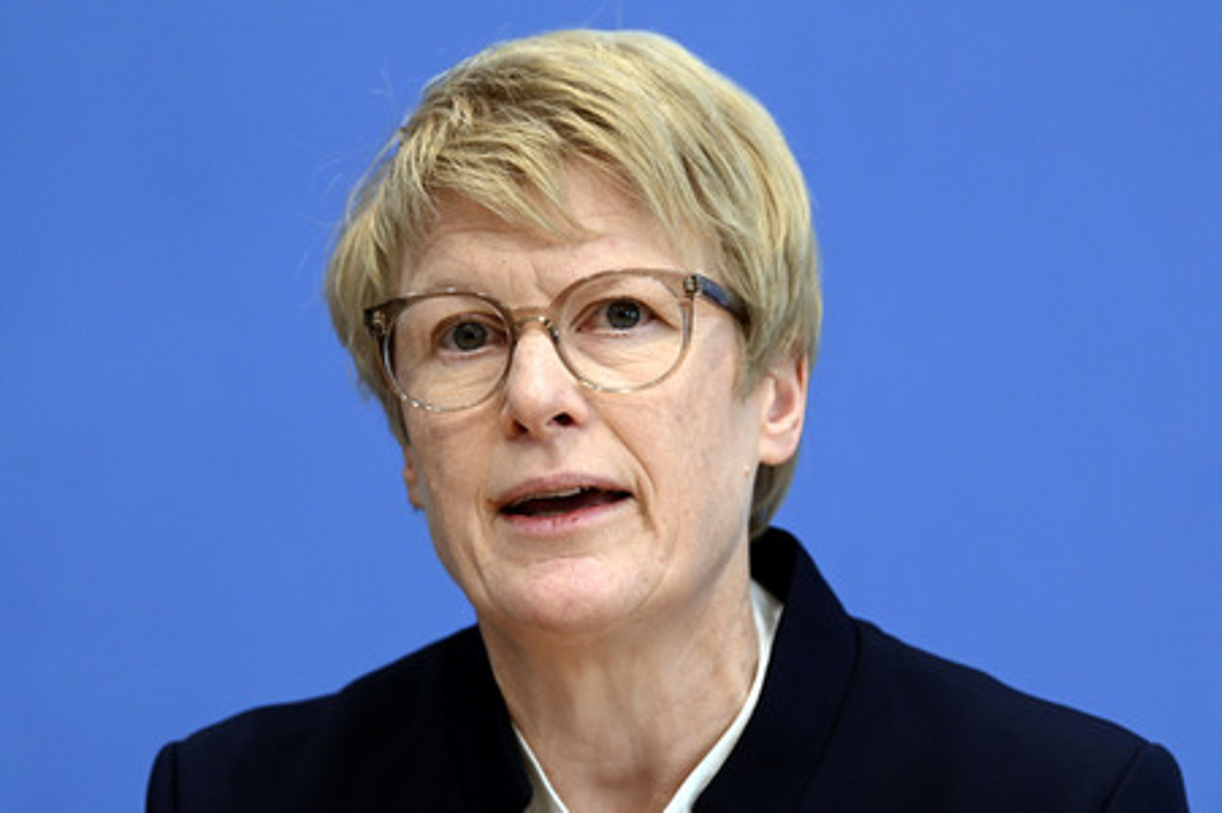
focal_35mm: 185
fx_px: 6275
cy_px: 406
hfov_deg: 11.1
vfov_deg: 7.4
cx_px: 611
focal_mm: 185
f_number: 5.6
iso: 3200
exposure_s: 1/400
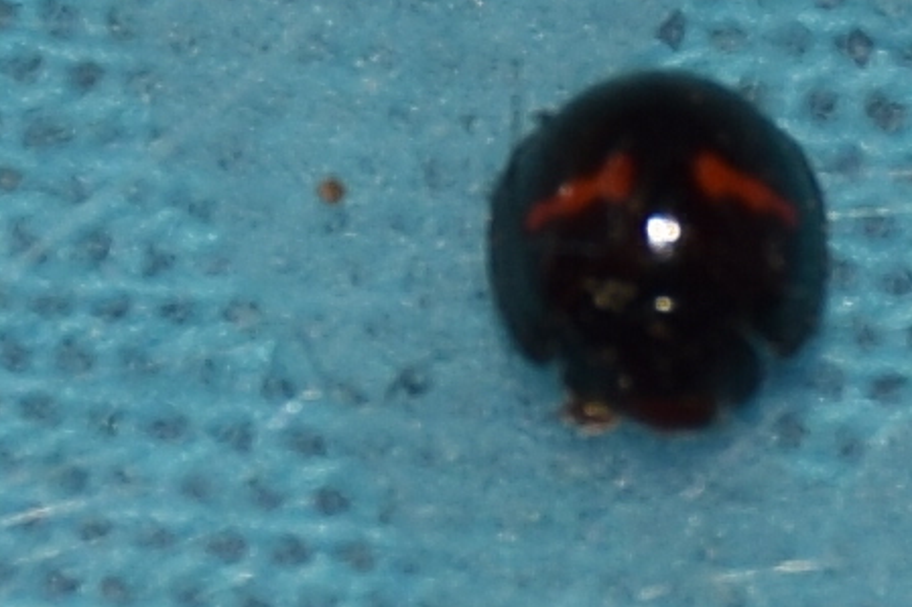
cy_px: 246
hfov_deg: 4.6
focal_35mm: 449
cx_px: 687
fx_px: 11370
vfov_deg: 3.1
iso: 100
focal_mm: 140
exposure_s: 1/60
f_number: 8
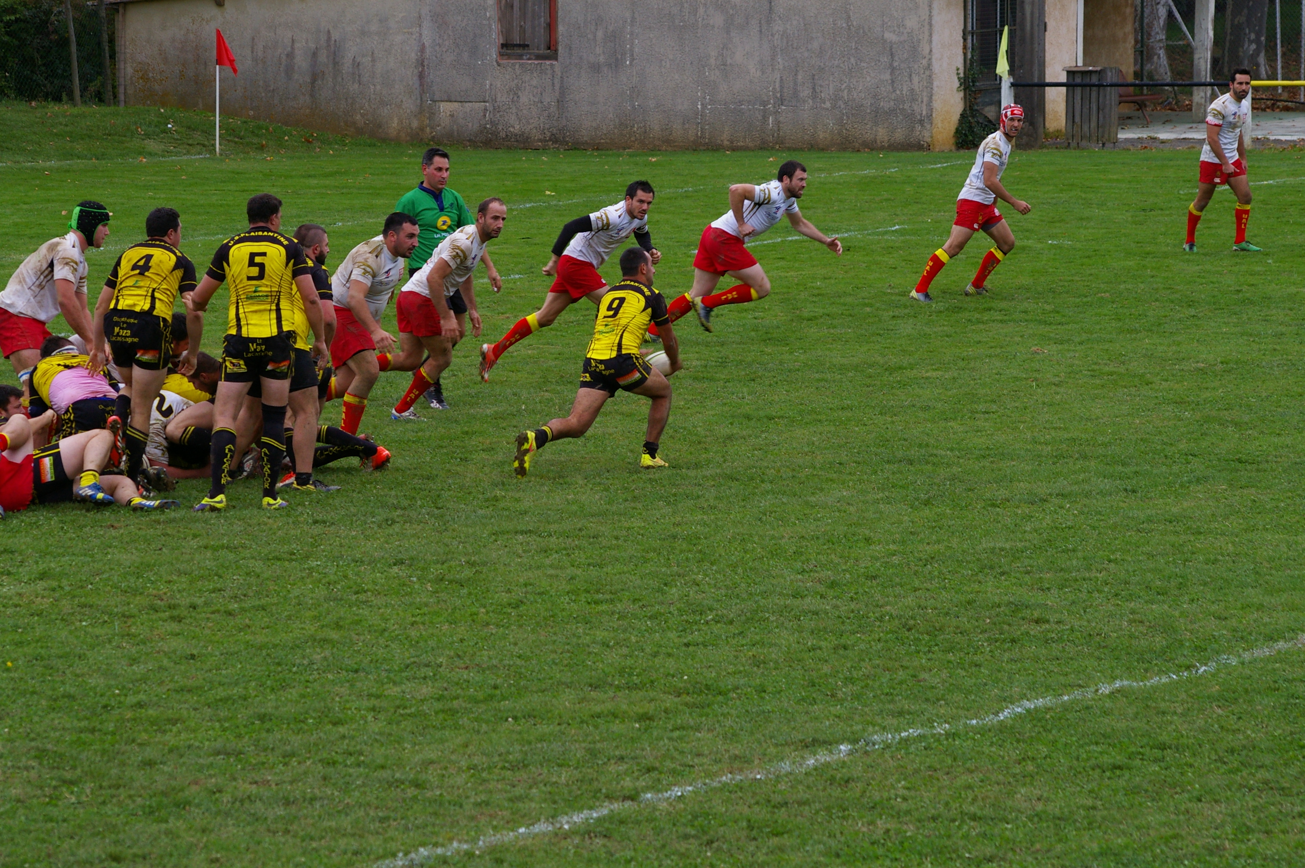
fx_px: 7225
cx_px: 652
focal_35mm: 200
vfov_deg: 6.9
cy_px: 434
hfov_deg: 10.3
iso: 400
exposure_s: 1/250
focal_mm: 133
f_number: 6.7
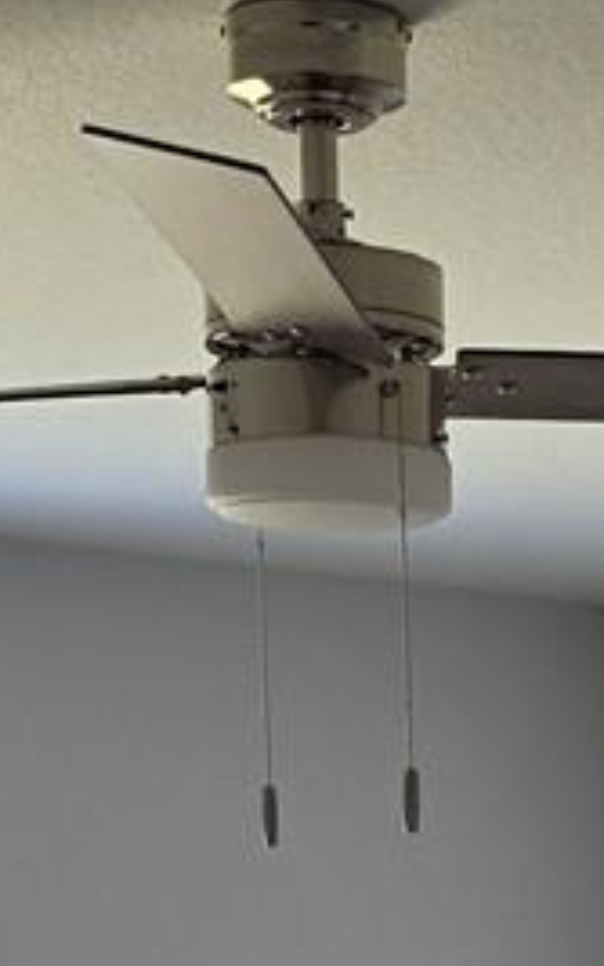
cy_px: 1758
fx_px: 3843
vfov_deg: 12.9
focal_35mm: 146
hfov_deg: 8.8
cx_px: 788
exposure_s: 1/120
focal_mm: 6.5
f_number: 1.4
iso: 64
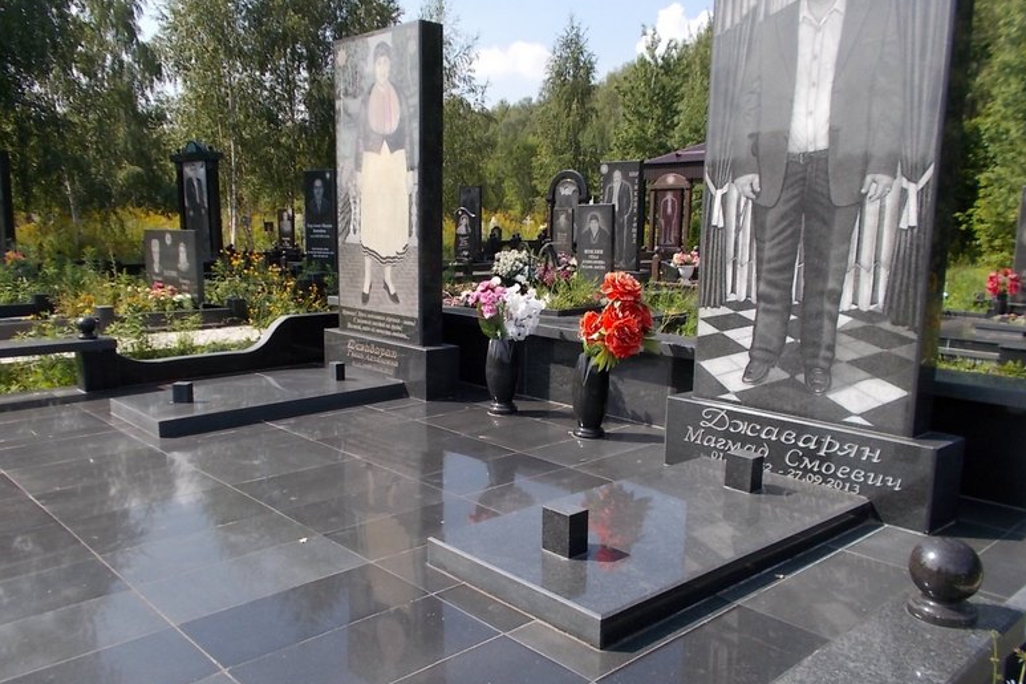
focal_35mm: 28
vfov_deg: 46.3
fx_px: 798
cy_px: 372
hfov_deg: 65.5
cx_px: 508
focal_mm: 4.6
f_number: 8
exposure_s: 1/100
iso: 80
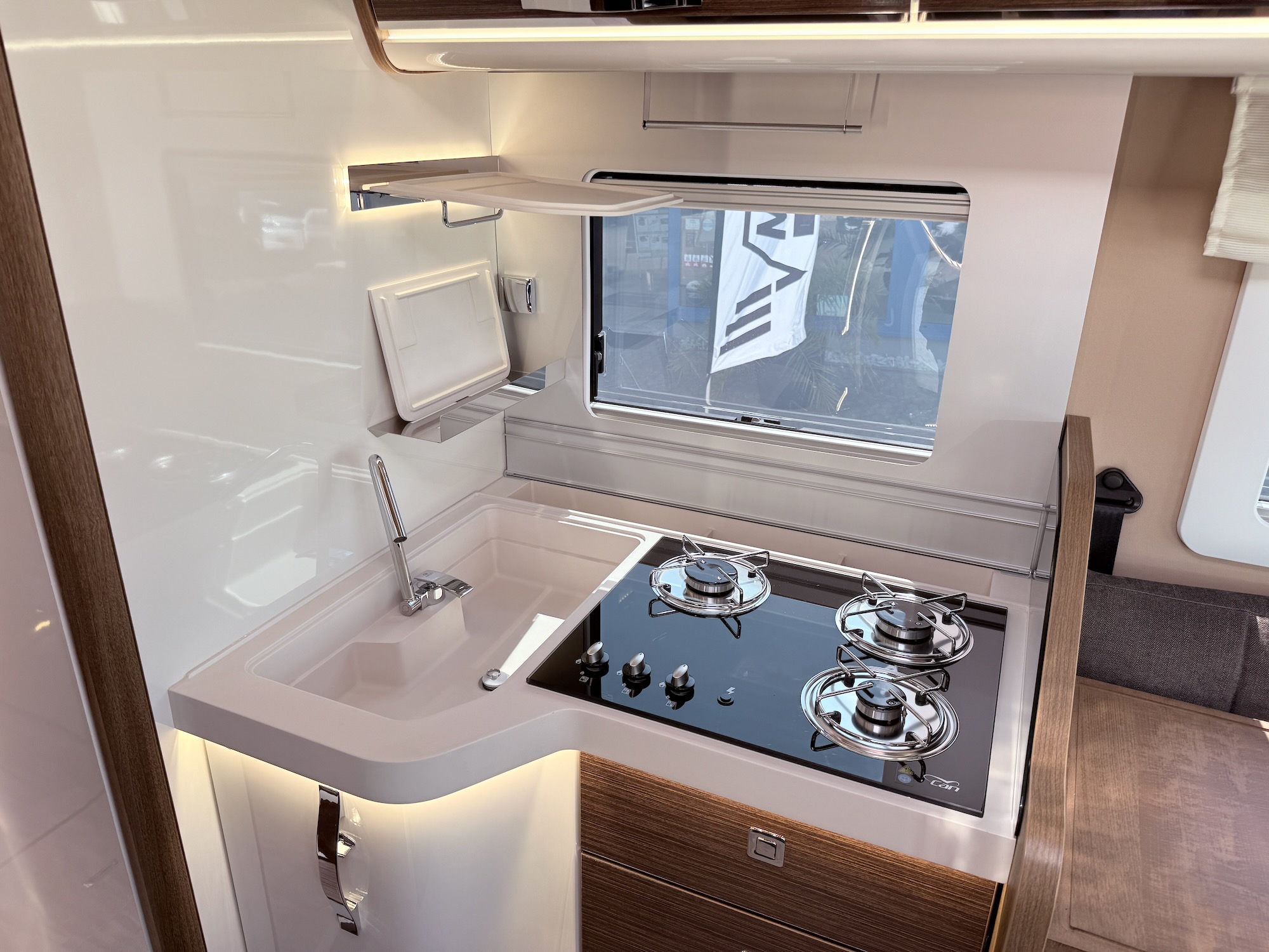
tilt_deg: -20.6
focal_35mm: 24
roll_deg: +0.7
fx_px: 880
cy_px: 476
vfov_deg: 56.8
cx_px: 634
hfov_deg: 71.6
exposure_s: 1/265
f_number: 1.78
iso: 64
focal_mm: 6.76
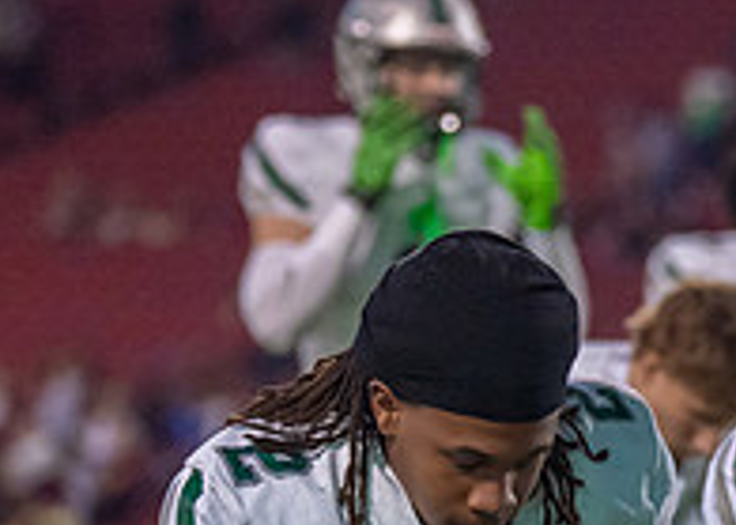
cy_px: 681
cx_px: 660
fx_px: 10110
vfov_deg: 3.0
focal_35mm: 484
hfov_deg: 4.2
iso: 2000
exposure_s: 1/2000
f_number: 2.8
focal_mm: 106
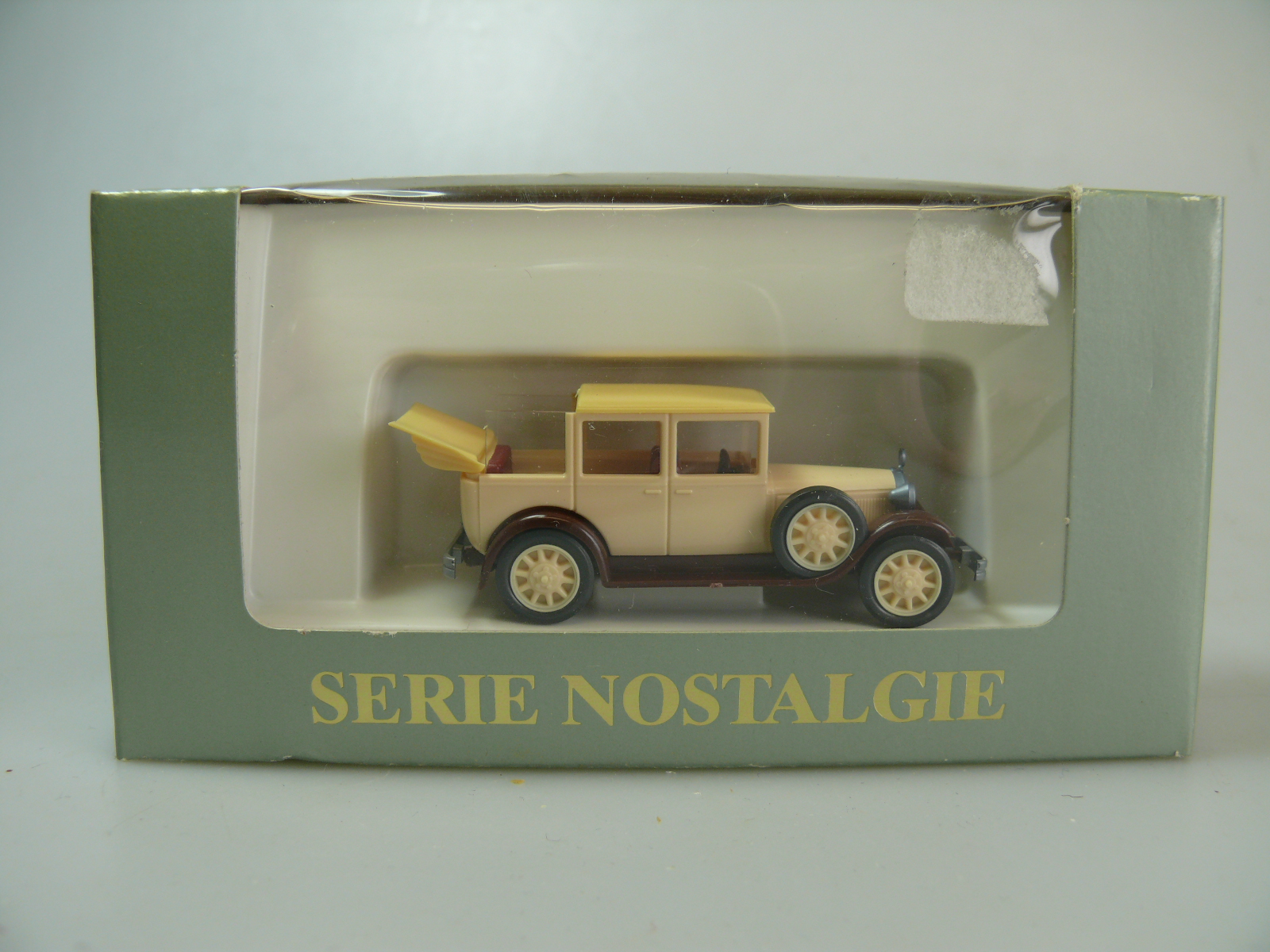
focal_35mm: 35
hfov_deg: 52.6
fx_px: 1284
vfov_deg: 40.7
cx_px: 635
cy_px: 476
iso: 100
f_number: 4
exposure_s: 1/100
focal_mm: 7.5
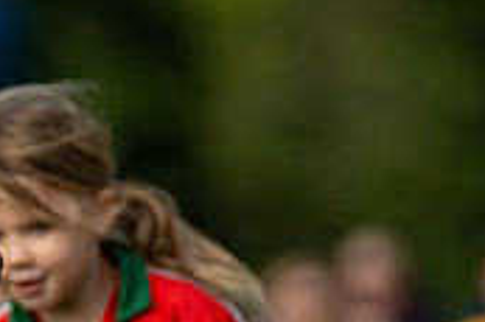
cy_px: 417
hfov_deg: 1.7
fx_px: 16245
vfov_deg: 1.1
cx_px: -137
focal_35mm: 1207
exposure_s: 1/5000
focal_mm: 240
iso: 250
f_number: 2.8
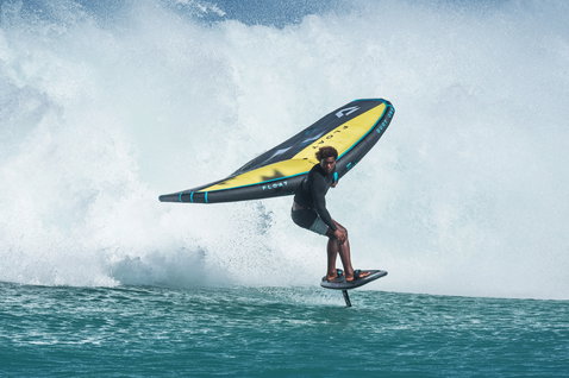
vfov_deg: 4.0
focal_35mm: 345
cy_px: 189
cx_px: 284
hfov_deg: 6.0
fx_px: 5449
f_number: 6.3
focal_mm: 230
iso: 320
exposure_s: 1/3200
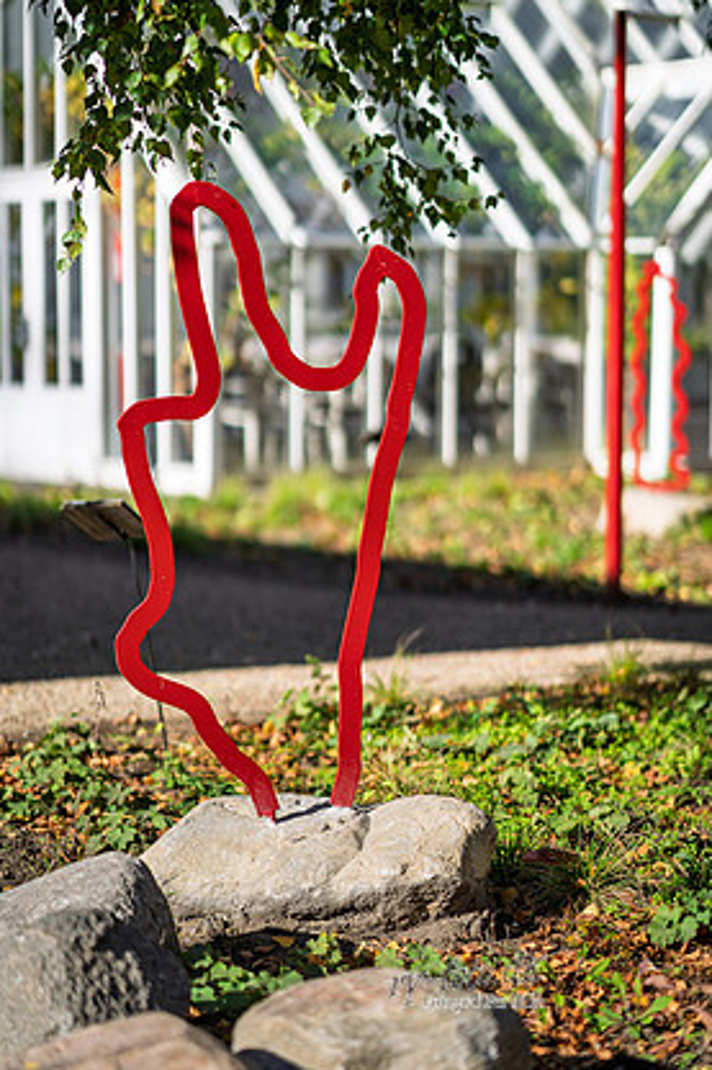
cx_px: 329
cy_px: 527
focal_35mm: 92
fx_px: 2731
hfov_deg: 14.9
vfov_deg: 22.1
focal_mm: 85
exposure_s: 1/4000
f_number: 1.4
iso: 64
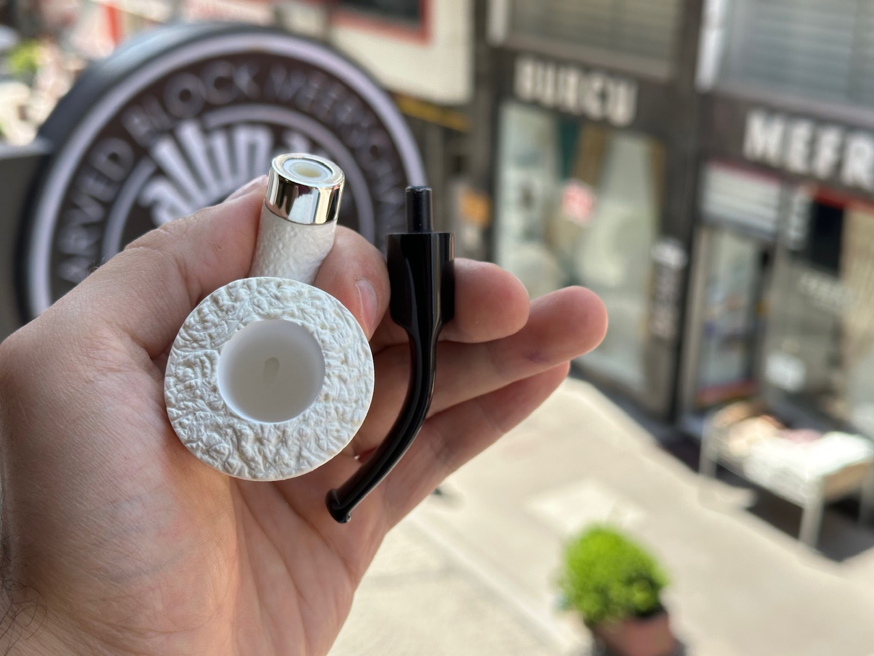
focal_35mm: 48
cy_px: 328
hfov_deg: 39.7
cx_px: 437
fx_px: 1212
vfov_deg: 30.3
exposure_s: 1/1009
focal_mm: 6.86
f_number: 1.78
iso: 64
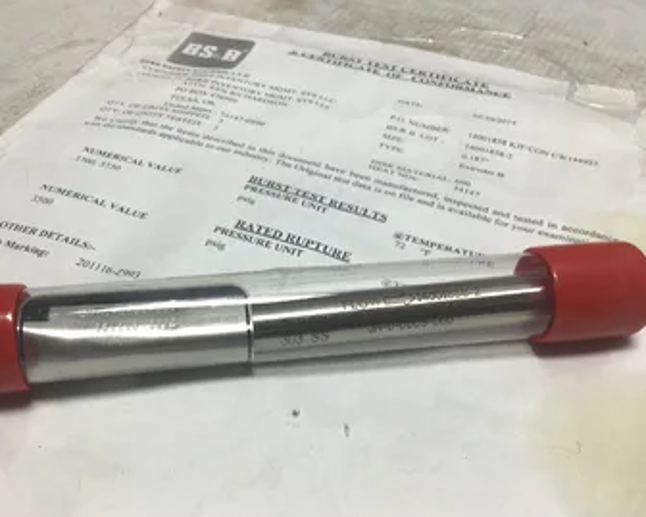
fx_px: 688
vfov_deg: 41.2
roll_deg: -5.8
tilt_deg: -43.9
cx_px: 308
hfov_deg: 50.2
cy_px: 273
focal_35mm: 36
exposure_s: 1/201
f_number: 2.4
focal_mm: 3.3
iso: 25
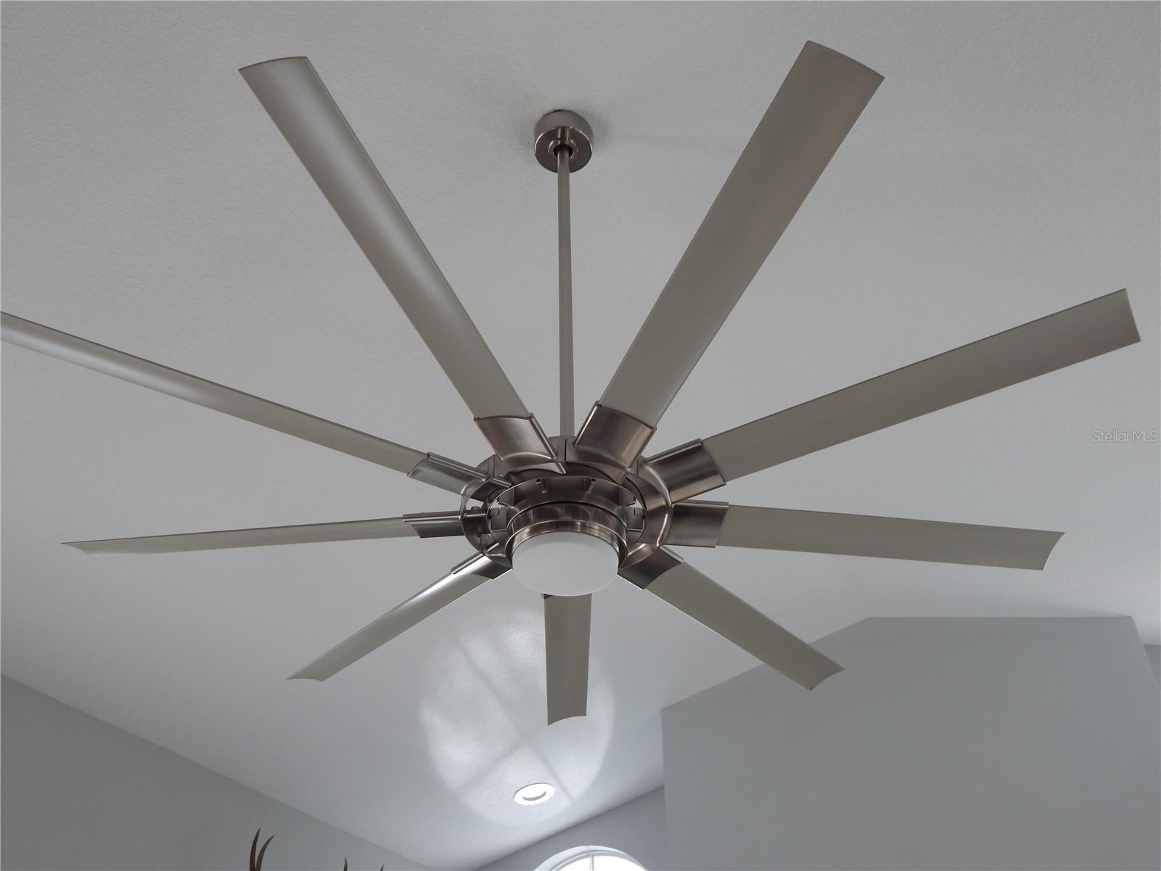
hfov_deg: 58.4
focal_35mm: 31
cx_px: 580
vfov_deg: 45.4
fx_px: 1040
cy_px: 436
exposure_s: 1/60
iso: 125
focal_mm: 5.6
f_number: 3.2
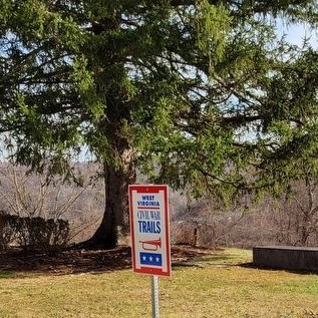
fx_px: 603
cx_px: 305
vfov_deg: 28.7
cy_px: 272
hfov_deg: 28.1
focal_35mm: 58
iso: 40
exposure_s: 1/1700
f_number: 1.8
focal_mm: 5.4
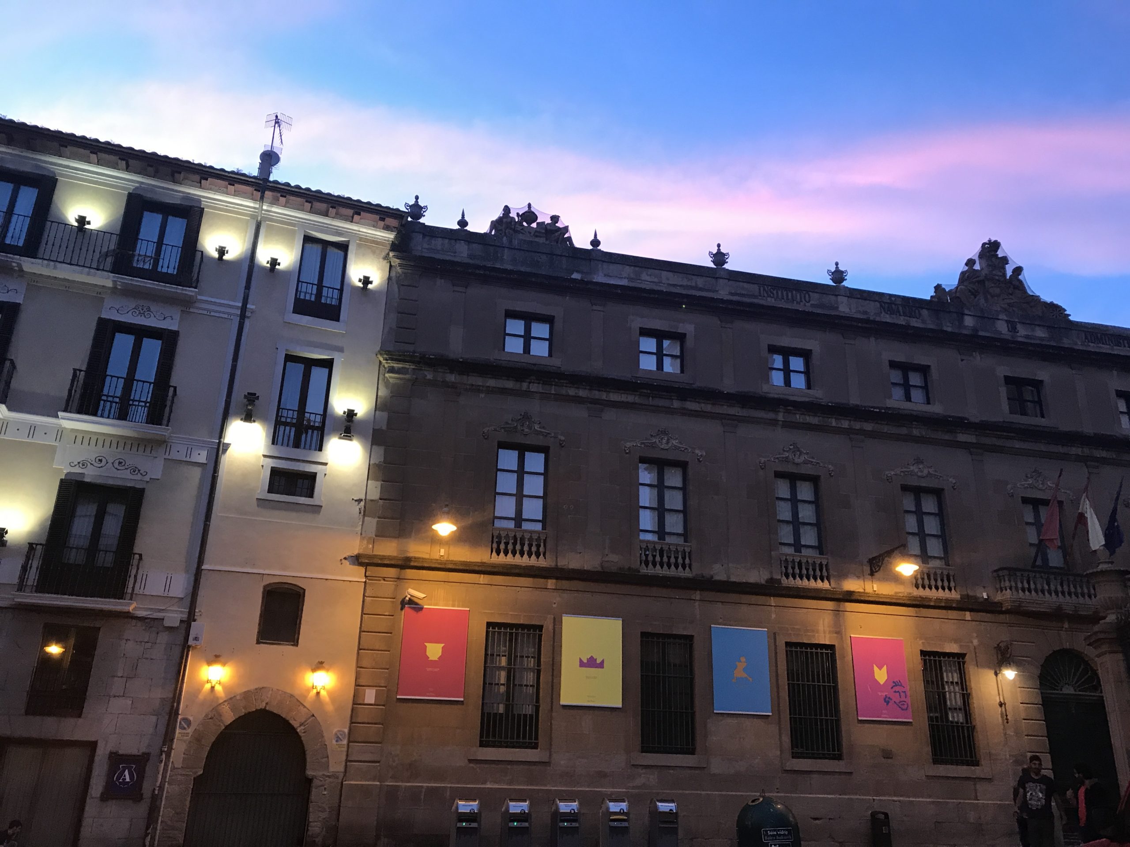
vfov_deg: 49.7
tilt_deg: +22.0
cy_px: 424
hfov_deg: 63.4
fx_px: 914
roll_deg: -1.2
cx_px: 565
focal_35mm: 28
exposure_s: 1/25
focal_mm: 3.99
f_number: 1.8
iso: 40
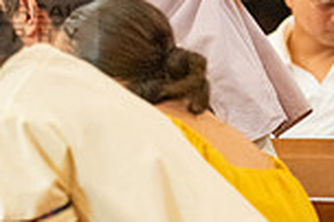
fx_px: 4430
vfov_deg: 2.9
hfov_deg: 4.3
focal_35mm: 478
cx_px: -88
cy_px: 5
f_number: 2.8
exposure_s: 1/160
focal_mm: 125
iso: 2000
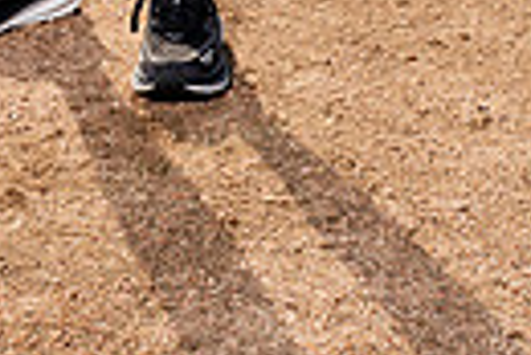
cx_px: -33
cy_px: -469
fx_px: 1432
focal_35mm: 97
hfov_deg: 20.2
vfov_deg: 11.8
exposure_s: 1/250
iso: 100
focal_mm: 28
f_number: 8
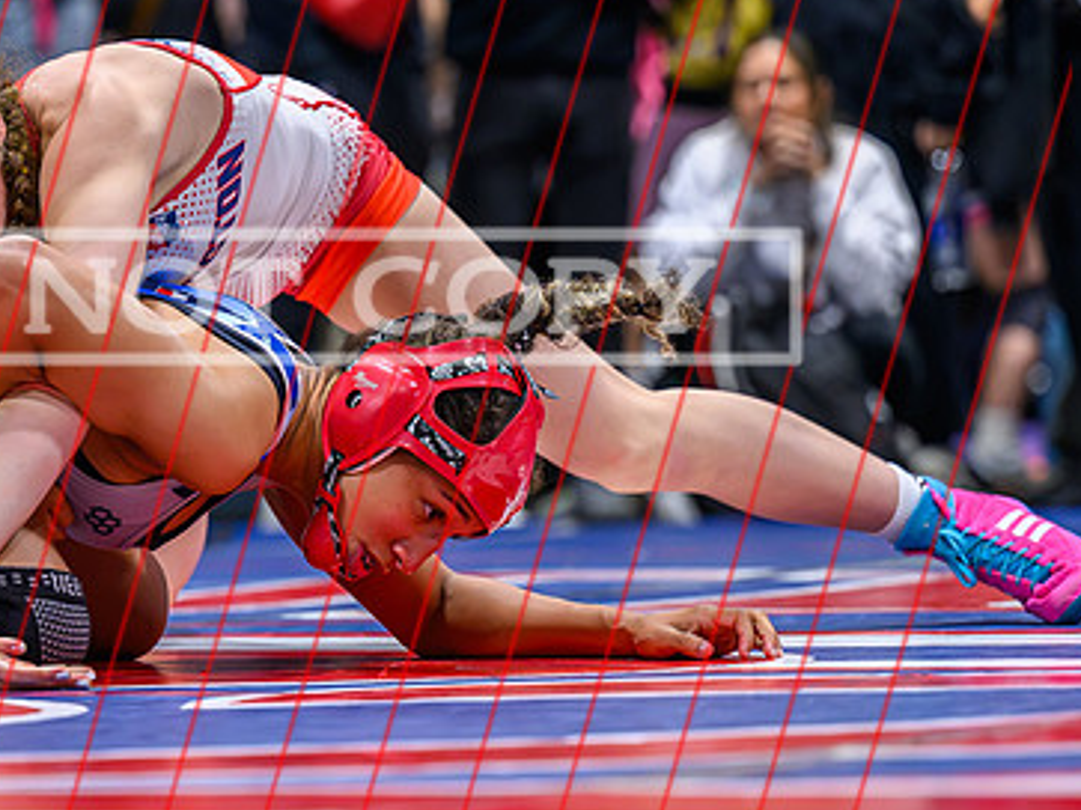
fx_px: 7055
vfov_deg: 6.6
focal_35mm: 226
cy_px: 509
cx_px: 199
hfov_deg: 8.7
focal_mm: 110
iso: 3200
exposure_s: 1/1000
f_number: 2.8
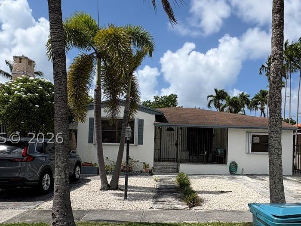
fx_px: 278
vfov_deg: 43.9
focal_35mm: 32
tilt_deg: -1.2
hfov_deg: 55.8
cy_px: 138
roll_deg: +2.0
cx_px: 196
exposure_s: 1/2874
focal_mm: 2.22
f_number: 2.2
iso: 50
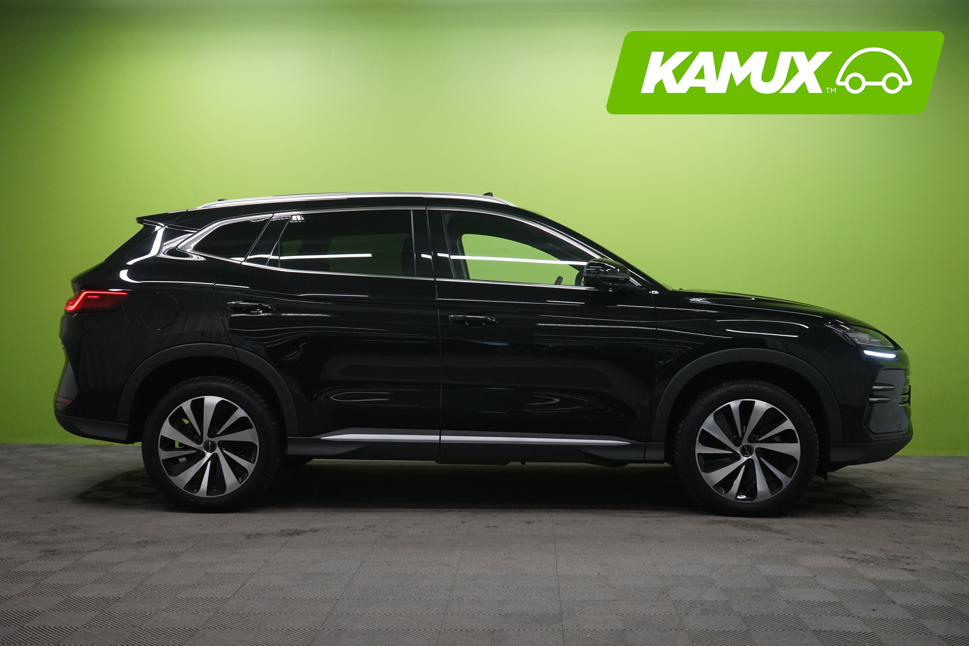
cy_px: 323
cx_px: 484
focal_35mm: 42
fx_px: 1130
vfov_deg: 31.9
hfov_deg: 46.4
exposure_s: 1/25
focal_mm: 42
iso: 2000
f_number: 9
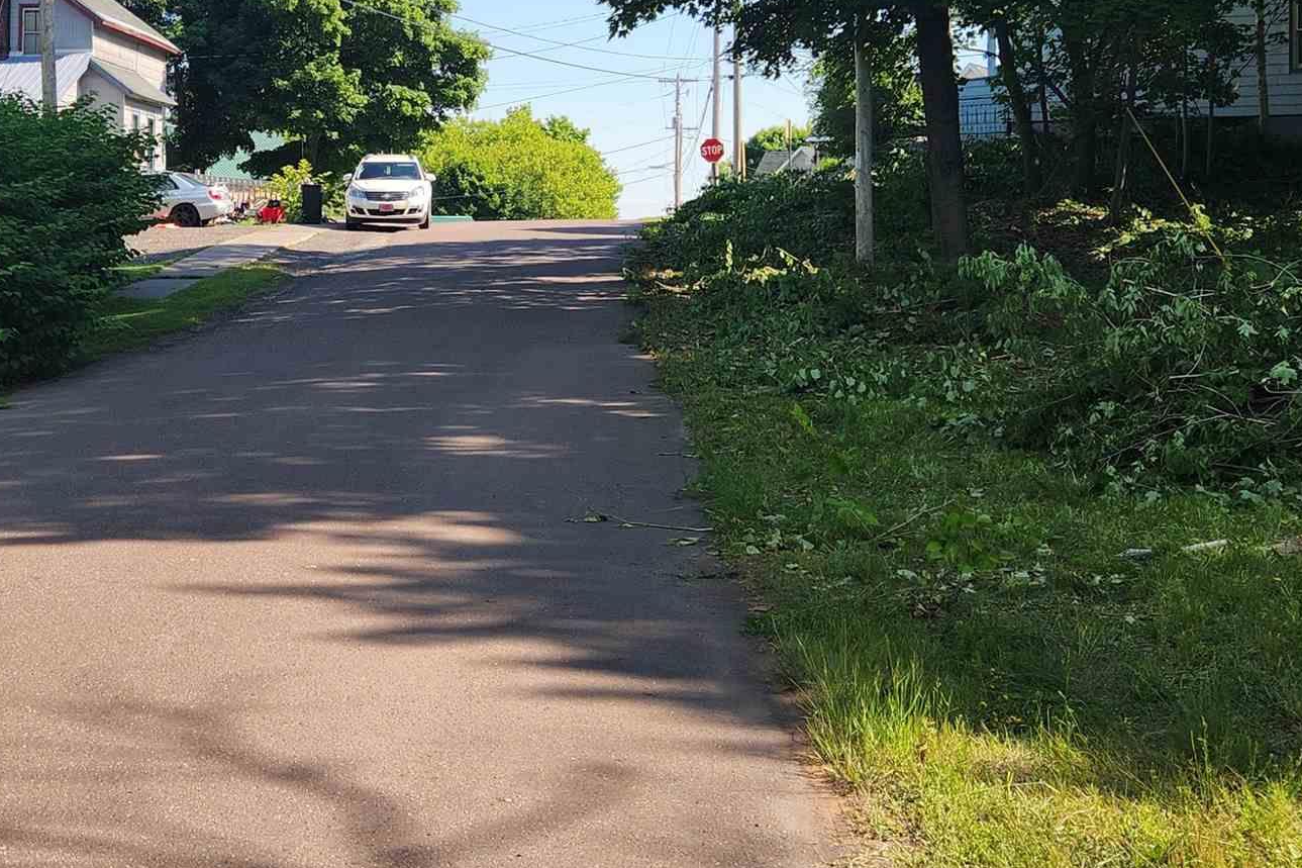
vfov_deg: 23.5
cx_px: 424
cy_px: 215
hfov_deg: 34.7
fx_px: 2061
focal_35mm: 57
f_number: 1.8
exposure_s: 1/805
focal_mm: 5.4
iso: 20
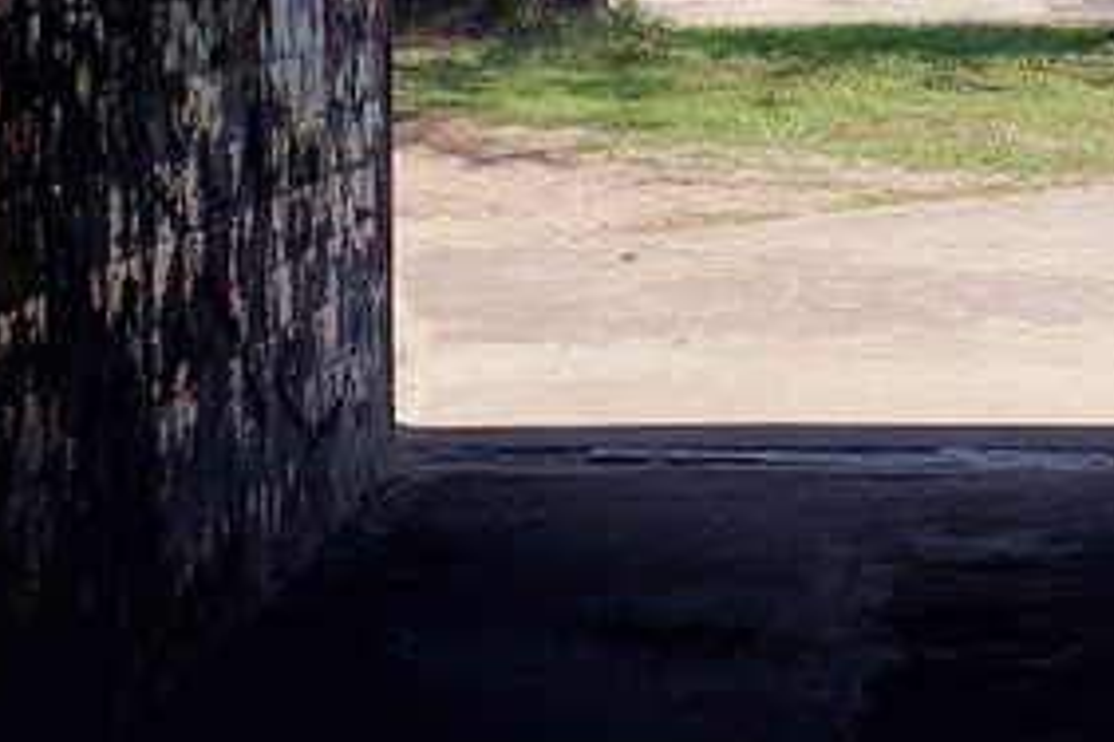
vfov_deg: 13.5
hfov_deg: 20.2
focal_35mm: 101
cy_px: 75
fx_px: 3113
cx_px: 711
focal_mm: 21
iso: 100
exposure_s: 1/100
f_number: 8
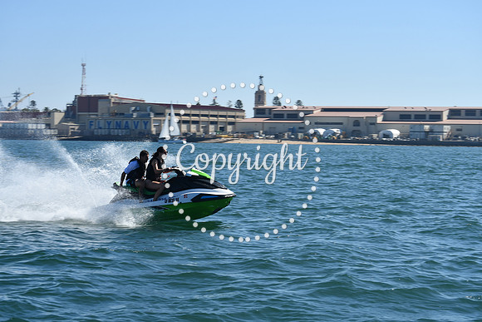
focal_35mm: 93
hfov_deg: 21.9
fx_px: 1245
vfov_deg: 14.7
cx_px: 241
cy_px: 161
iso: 100
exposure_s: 1/400
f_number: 10
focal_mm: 62
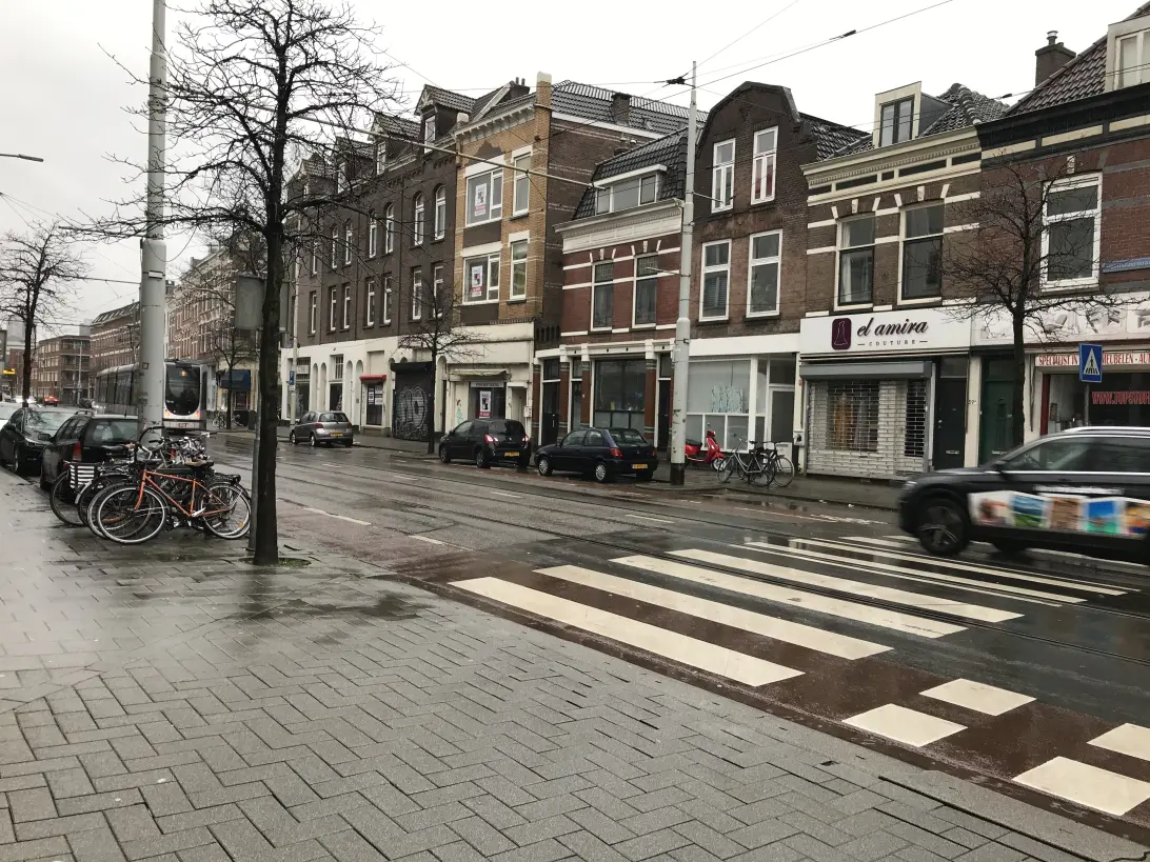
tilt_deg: -1.7
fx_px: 930
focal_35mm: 28
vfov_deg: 49.7
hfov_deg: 63.4
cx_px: 575
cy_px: 431
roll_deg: -1.9
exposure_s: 1/100
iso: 25
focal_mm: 3.99
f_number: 1.8
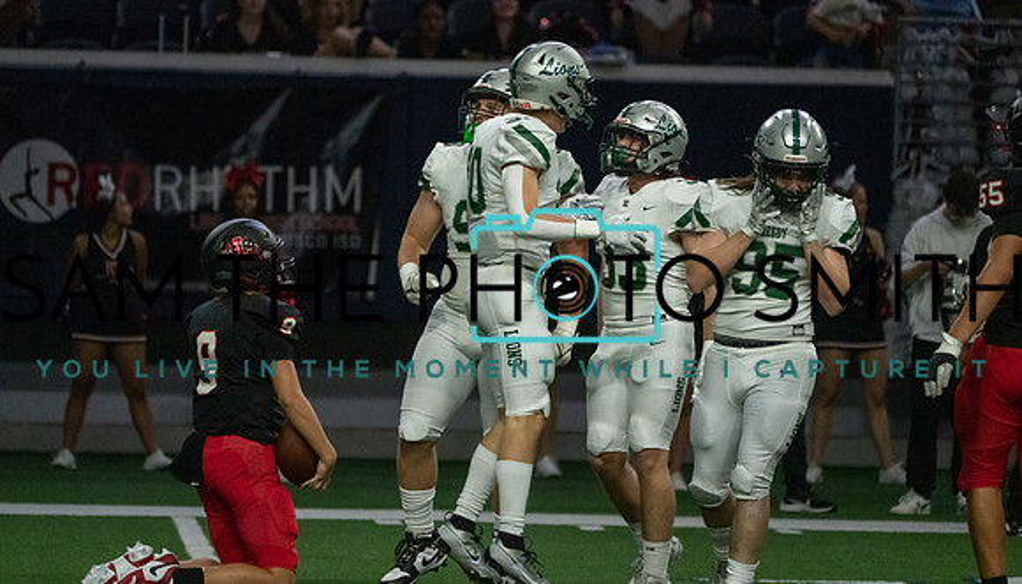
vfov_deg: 2.9
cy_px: 239
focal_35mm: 425
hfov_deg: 5.1
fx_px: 11565
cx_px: 503
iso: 12800
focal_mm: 400
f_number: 5.6
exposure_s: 1/1250
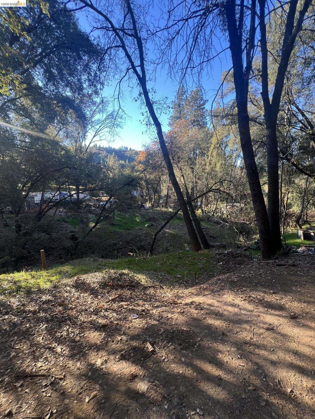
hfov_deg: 89.9
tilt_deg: -7.8
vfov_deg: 106.2
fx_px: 158
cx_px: 158
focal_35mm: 13
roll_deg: +2.7
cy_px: 210
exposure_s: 1/99
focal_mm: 1.57
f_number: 1.8
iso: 32
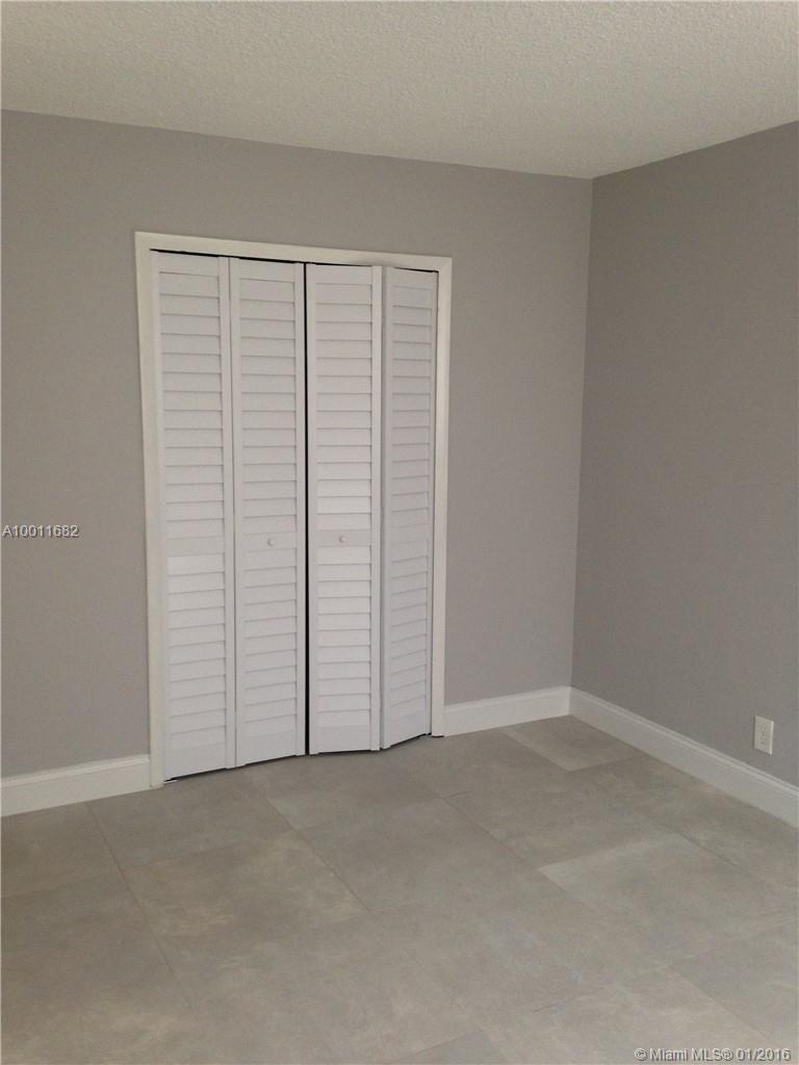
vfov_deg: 55.4
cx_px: 400
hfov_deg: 42.9
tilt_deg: -3.0
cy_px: 532
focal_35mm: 33
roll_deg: -3.2
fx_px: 1016
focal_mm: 4.12
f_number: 2.4
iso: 100
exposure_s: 1/20
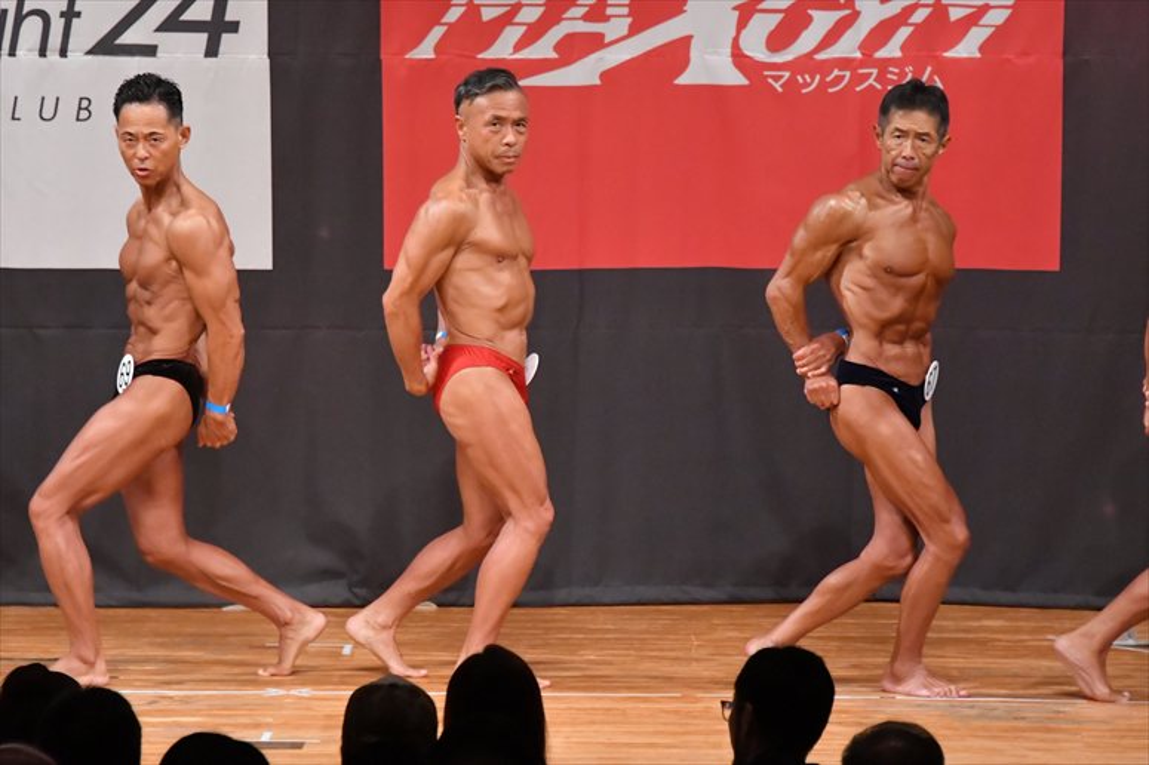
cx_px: 574
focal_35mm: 285
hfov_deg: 7.2
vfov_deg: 4.8
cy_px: 382
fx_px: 9092
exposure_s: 1/400
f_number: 5.6
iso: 9000
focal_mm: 190
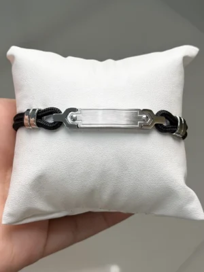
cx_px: 102
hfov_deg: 30.3
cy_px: 136
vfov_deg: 39.7
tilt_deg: -62.4
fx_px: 377
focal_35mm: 48
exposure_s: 1/490
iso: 64
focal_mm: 6.76
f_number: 1.78
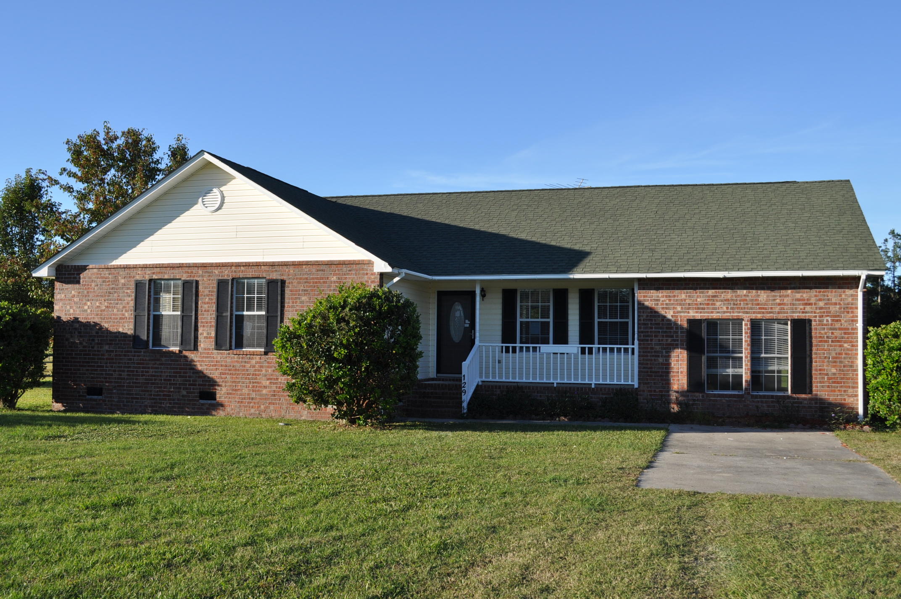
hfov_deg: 53.2
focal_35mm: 36
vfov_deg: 36.8
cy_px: 300
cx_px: 450
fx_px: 900
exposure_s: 1/320
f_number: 9
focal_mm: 24
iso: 200
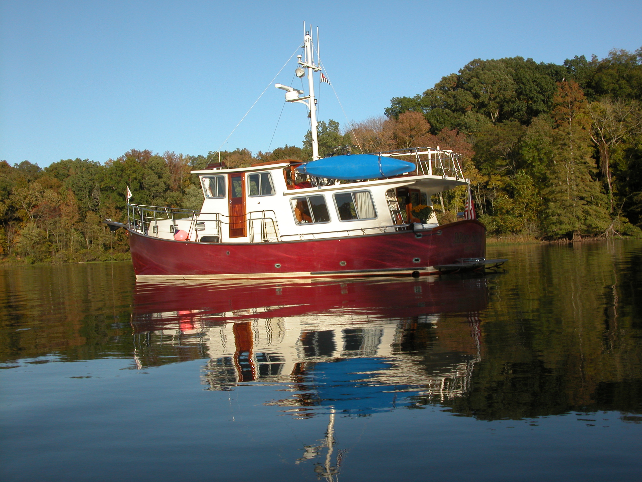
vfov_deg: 36.8
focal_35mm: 39
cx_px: 321
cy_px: 241
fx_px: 723
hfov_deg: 47.9
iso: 100
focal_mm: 10
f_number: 6.4
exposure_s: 1/273
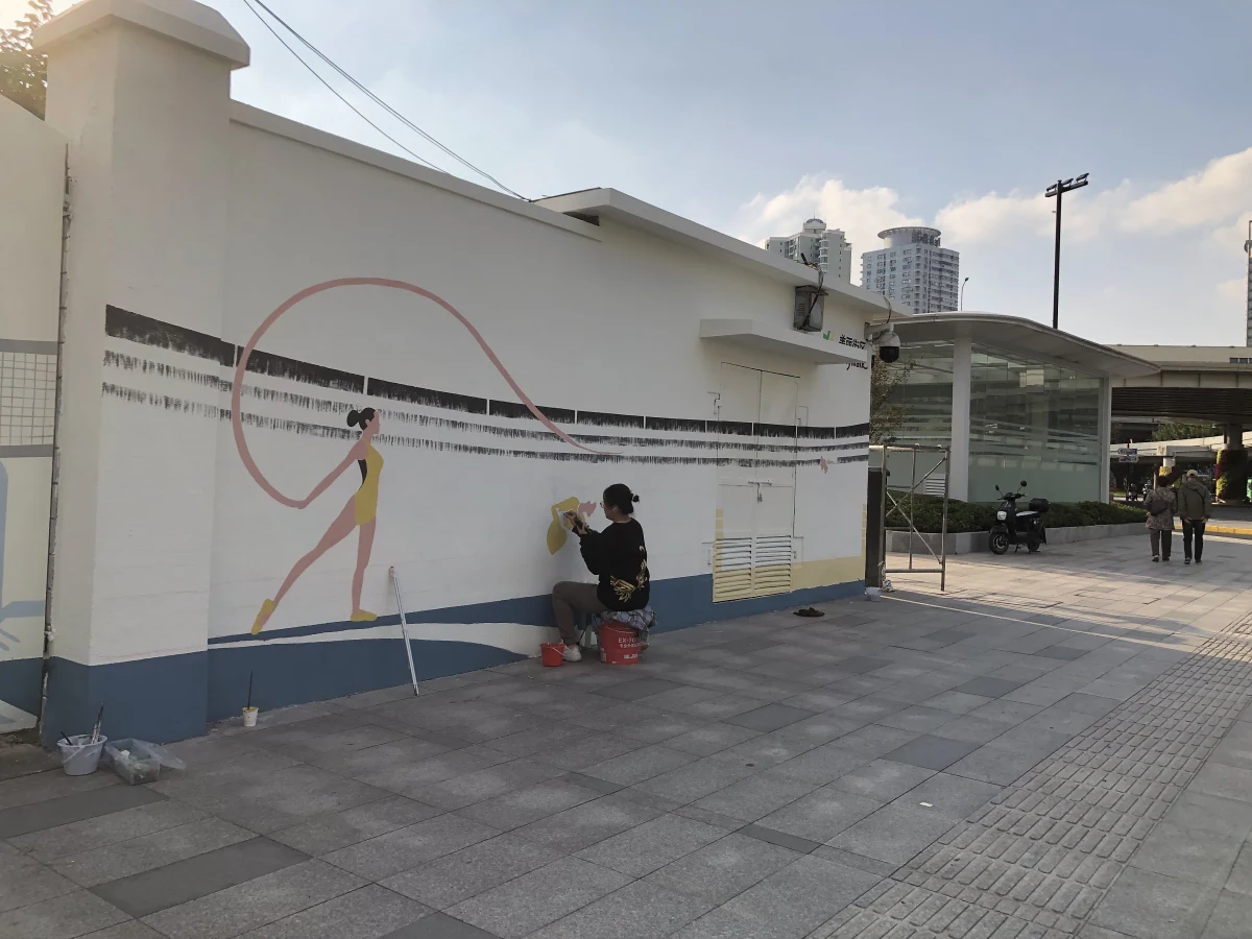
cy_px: 470
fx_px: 1013
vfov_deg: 49.7
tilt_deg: +1.4
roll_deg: -1.1
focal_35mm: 28
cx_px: 626
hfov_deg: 63.4
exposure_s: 1/2088
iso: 20
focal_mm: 4
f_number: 1.8
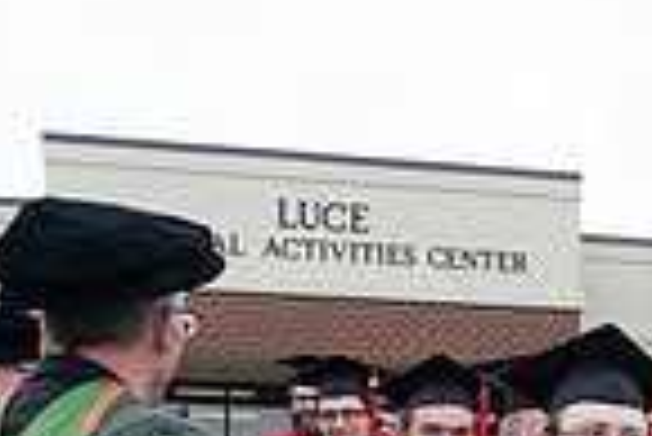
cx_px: 845
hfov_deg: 19.6
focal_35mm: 96
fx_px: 1740
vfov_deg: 13.2
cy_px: 726
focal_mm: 16
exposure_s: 1/210
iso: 200
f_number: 6.4
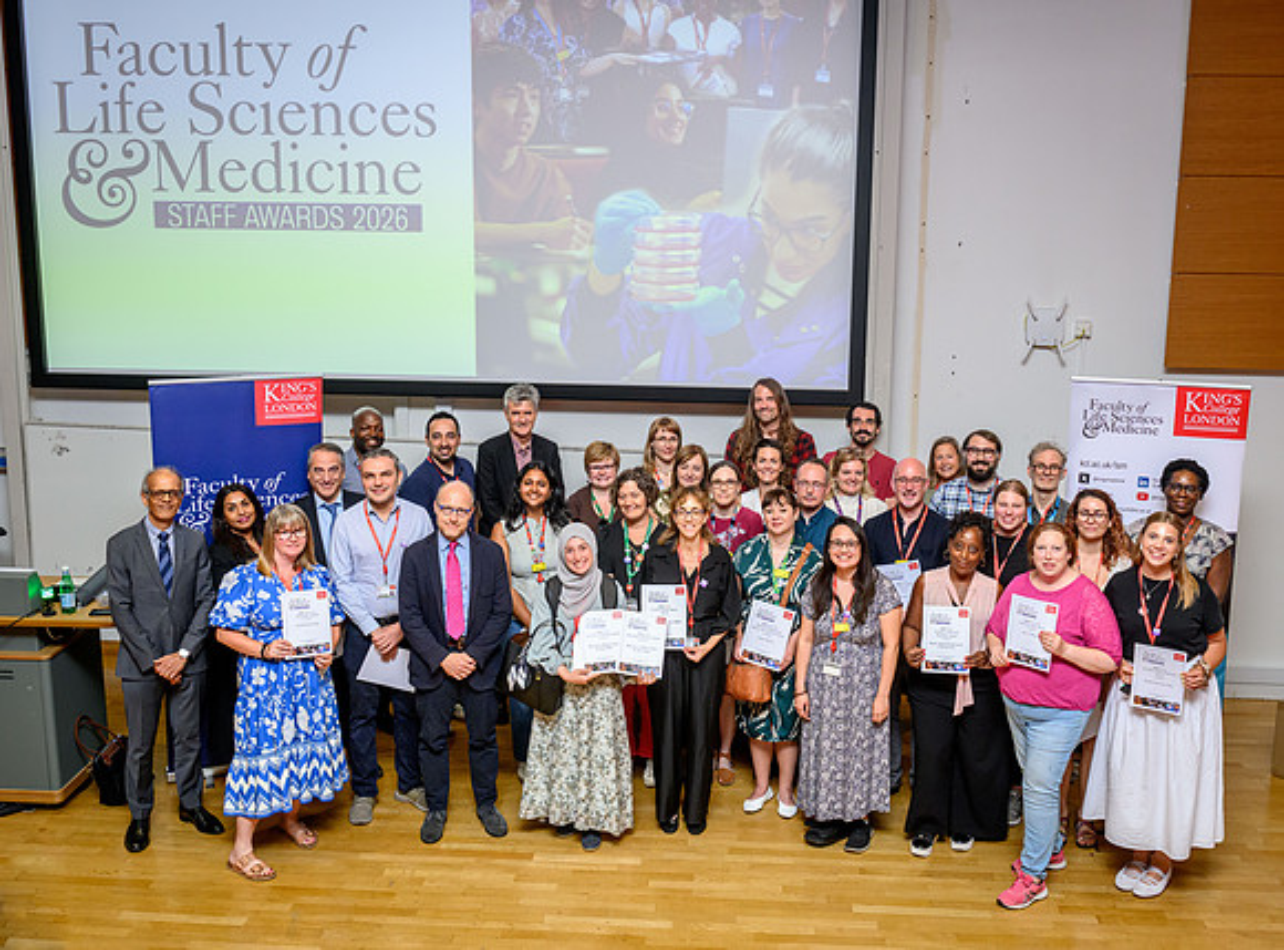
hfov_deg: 46.9
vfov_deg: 35.6
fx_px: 1480
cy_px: 469
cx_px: 662
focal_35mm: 40
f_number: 5
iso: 4000
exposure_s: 1/200
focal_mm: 35
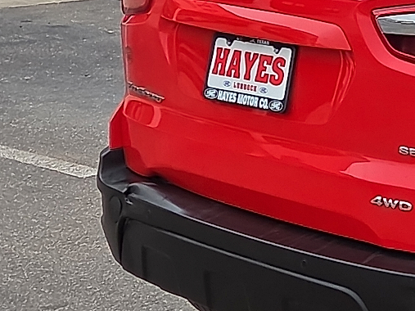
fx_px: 1702
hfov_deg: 13.1
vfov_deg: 10.4
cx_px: 631
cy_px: 73
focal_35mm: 142
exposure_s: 1/119
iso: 25
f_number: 1.8
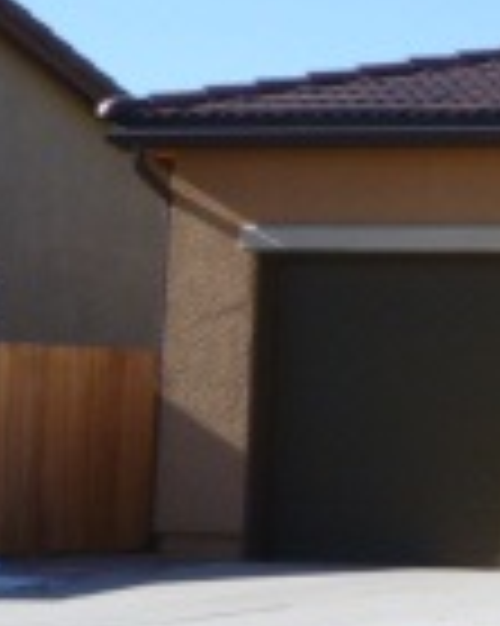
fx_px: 3000
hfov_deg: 8.3
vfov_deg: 11.9
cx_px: 1410
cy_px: 180
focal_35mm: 162
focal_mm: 6.5
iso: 80
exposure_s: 1/400
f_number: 3.6
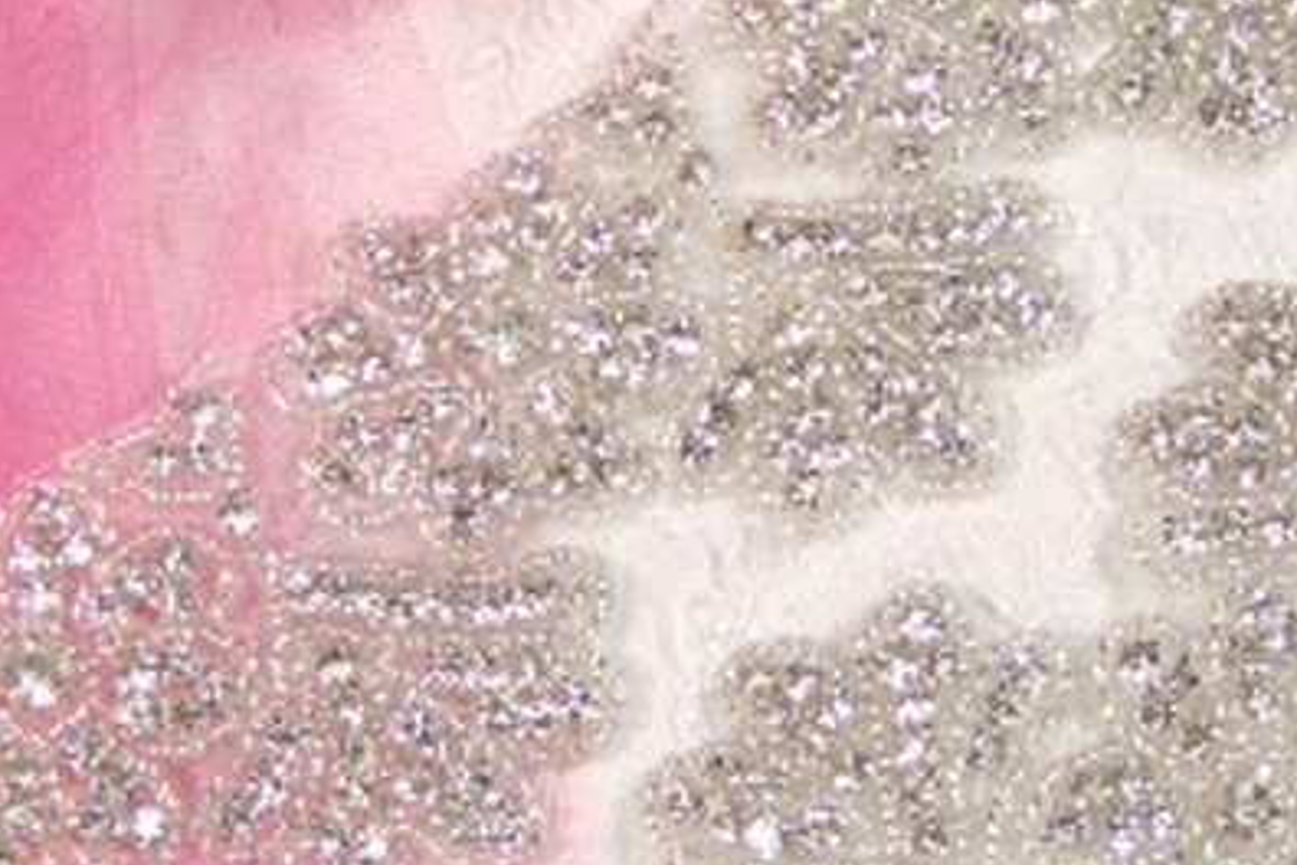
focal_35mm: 85
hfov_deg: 23.8
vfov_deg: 16.1
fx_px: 3062
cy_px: 362
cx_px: 842
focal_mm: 5.85
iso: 70
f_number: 2.8
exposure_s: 1/50
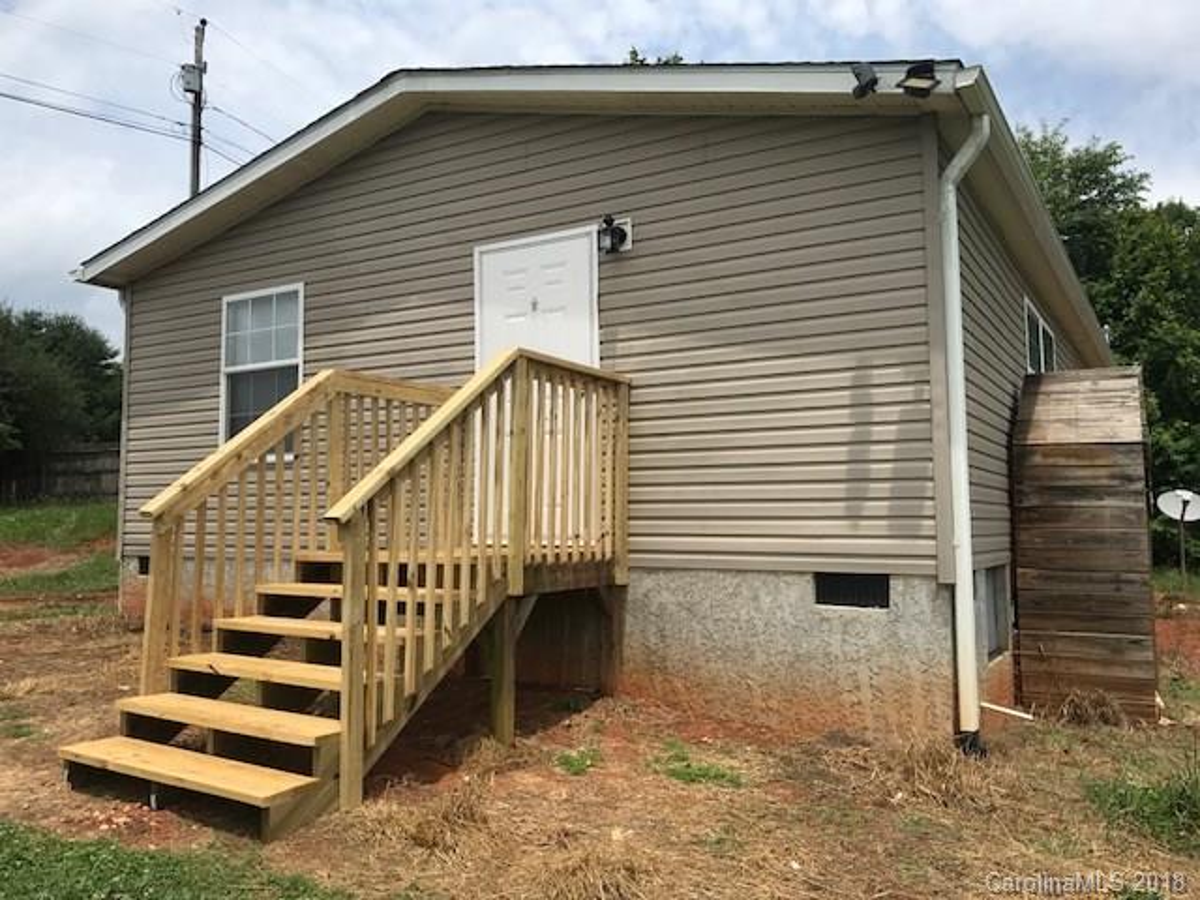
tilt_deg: +3.9
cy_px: 450
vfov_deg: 49.7
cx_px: 600
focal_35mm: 28
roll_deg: +0.4
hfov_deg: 63.4
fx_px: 971
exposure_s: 1/3300
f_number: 1.8
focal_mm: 3.99
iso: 20
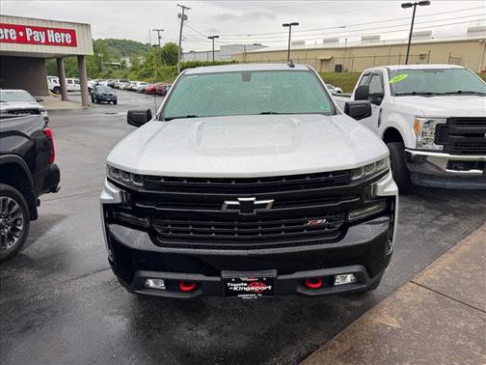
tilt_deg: -11.7
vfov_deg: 56.8
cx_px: 243
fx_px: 337
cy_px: 182
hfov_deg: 71.6
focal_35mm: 24
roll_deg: -0.2
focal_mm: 6.76
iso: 80
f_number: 1.78
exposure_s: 1/1818
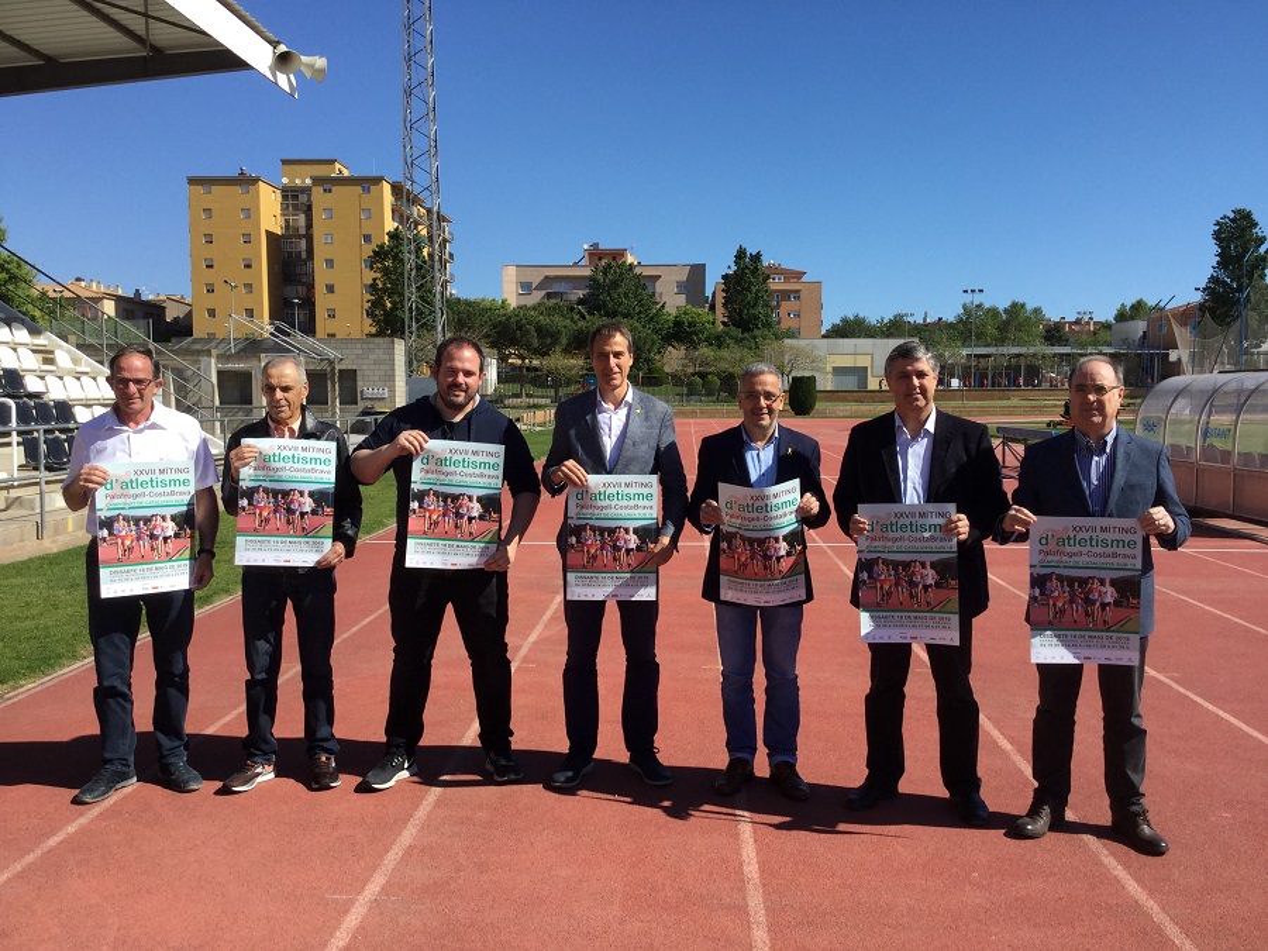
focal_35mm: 31
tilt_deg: -4.6
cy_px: 476
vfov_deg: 45.4
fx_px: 1136
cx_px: 634
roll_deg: -1.5
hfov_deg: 58.4
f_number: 2.4
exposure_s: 1/1181
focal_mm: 3.3
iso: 25
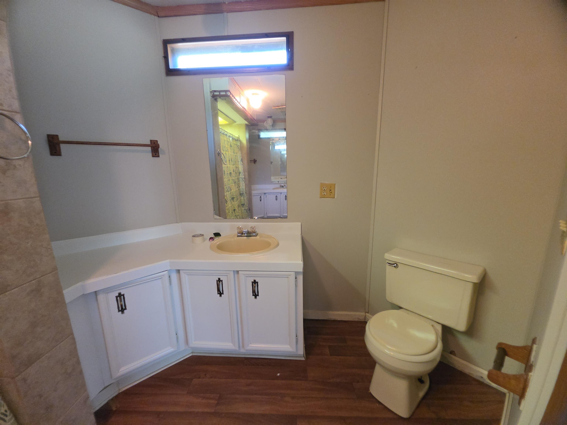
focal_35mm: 13
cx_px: 284
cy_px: 212
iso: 500
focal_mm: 2.2
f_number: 1.9
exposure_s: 1/60
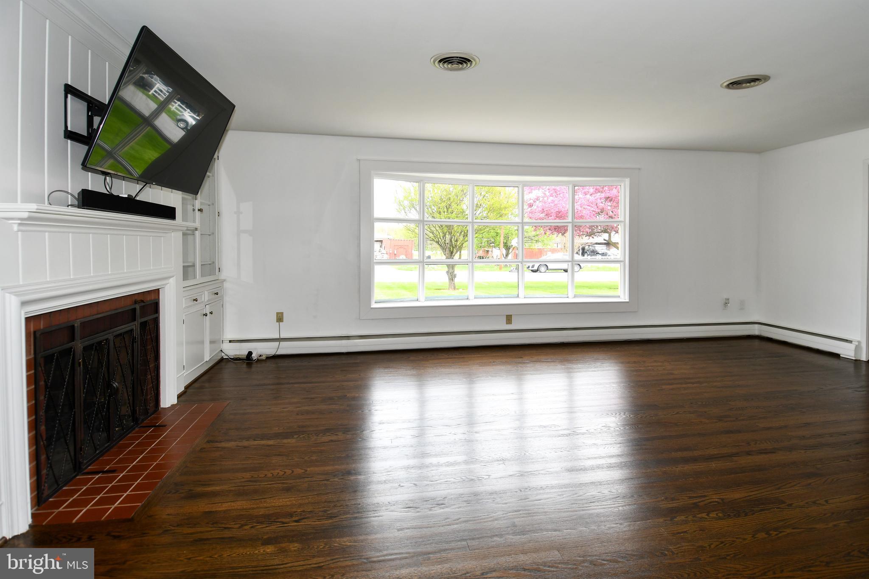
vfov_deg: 67.4
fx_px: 434
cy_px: 290
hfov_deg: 90.0
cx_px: 434
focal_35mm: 18
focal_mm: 12
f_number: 5
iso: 200
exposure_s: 1/100
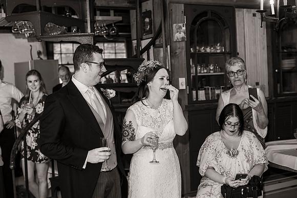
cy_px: 99
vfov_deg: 27.0
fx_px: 413
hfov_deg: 39.6
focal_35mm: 50
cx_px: 148
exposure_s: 1/100
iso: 500
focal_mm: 50
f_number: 3.2
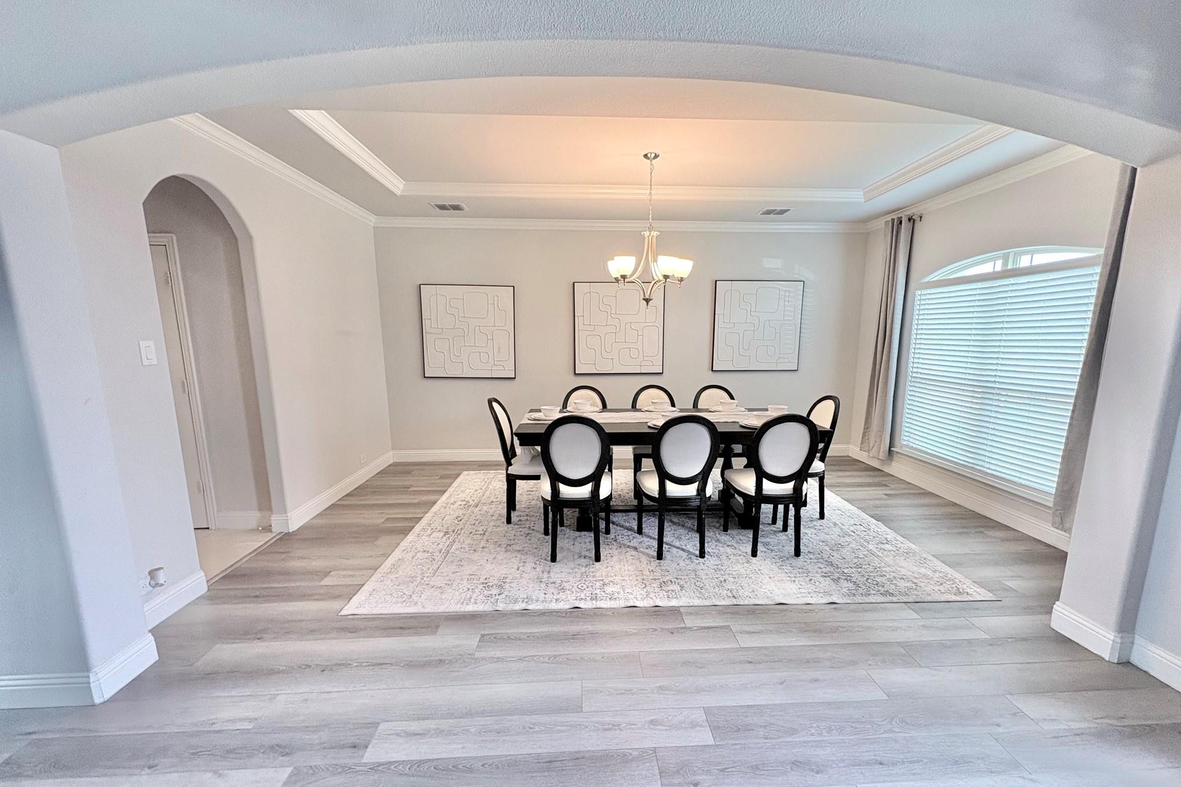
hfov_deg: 100.4
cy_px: 423
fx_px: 492
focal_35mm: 15
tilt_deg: -9.7
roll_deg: -0.3
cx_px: 605
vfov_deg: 77.2
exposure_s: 1/60
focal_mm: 2.22
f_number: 2.2
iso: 200
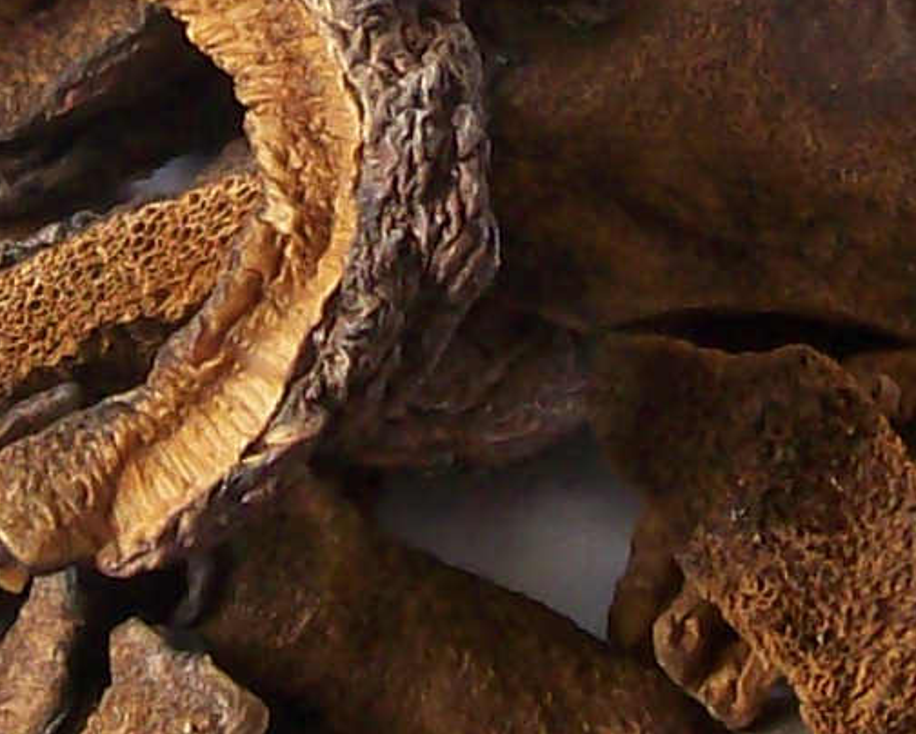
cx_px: 262
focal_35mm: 214
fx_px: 5806
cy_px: -64
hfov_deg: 9.0
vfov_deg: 7.2
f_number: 2.7
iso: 80
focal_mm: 6
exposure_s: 1/121
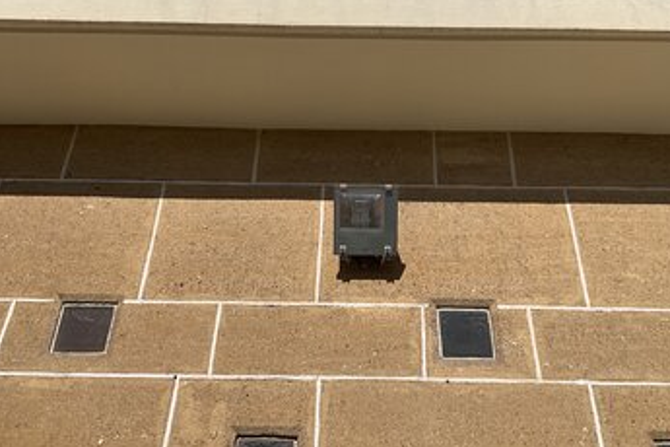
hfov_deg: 54.4
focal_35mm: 35
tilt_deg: +33.1
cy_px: 222
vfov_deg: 37.9
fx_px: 651
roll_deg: -0.6
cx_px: 355
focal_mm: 3
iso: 25
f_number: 1.8
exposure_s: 1/3788
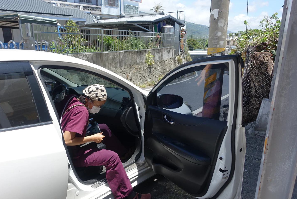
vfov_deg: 47.9
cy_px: 109
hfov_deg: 67.1
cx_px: 132
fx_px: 223
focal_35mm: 27
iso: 125
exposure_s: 1/800
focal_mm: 8.8
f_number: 4
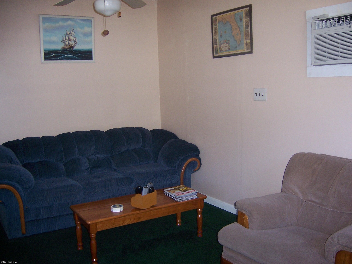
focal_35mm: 36
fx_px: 366
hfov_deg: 51.4
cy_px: 132
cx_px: 176
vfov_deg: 39.7
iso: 125
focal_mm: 6.2
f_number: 2.8
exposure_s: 1/60
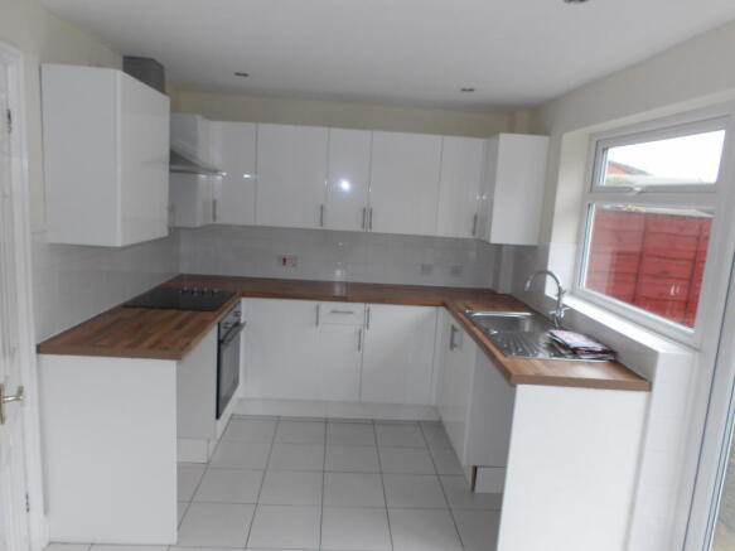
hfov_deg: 71.6
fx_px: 509
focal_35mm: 24
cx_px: 368
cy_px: 276
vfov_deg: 56.8
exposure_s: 1/30
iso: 172
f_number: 4.1
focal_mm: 4.3
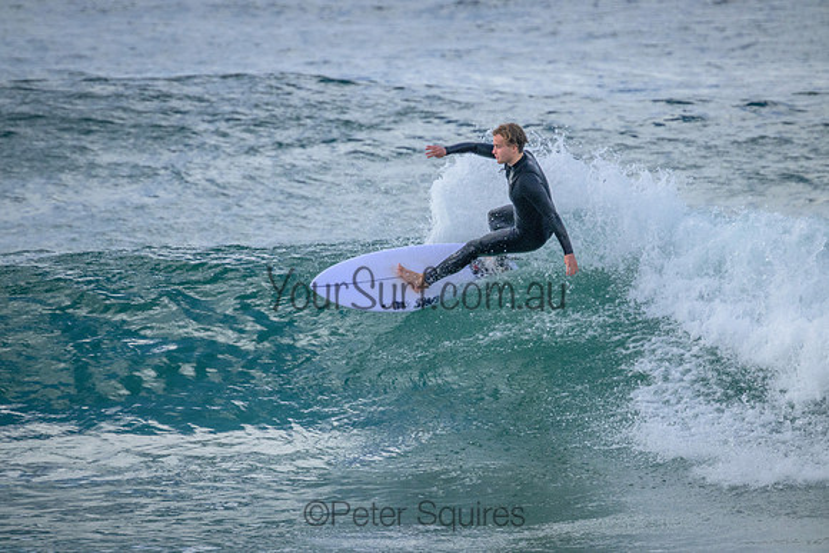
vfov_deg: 1.7
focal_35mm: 800
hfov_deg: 2.6
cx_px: 414
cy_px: 276
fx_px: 18426
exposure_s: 1/1250
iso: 2800
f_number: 11
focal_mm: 800
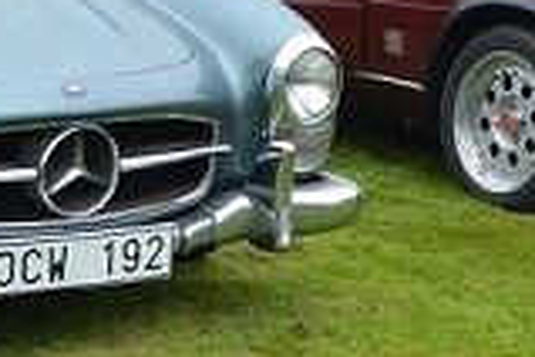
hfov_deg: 12.5
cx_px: 284
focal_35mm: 164
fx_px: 2437
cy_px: 10
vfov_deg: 8.3
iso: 200
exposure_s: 1/160
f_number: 6.3
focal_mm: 24
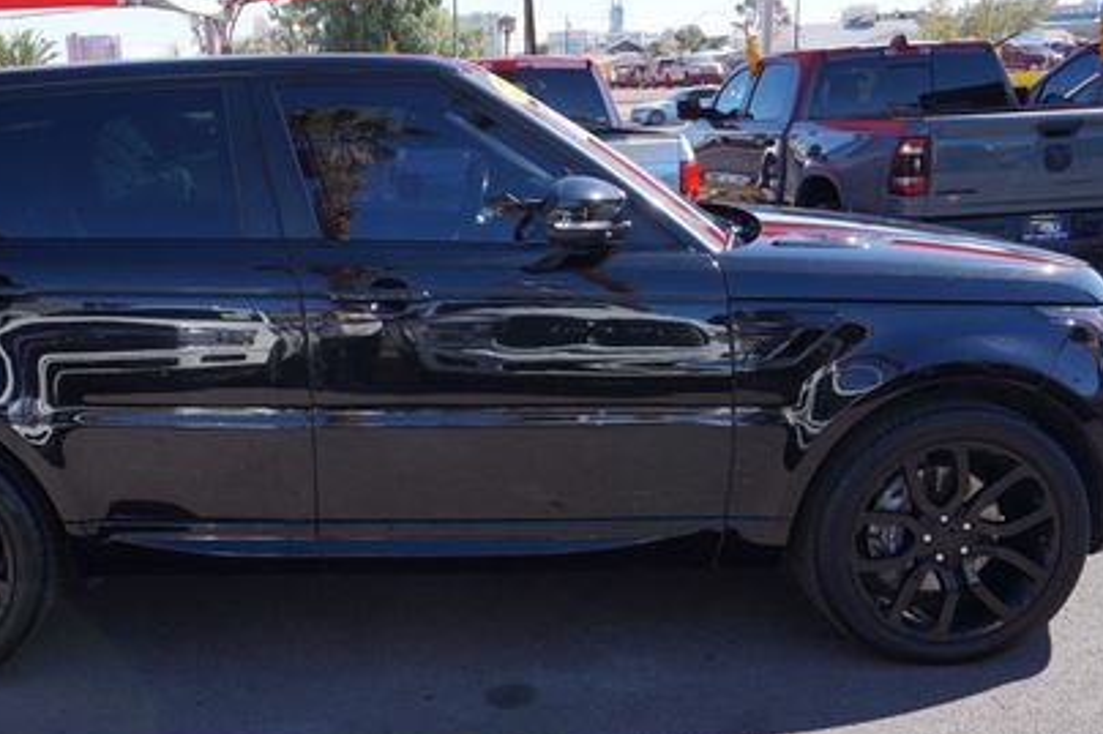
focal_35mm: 38
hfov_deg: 49.6
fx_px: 1164
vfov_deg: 35.0
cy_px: 352
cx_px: 349
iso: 100
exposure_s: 1/100
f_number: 8
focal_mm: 16
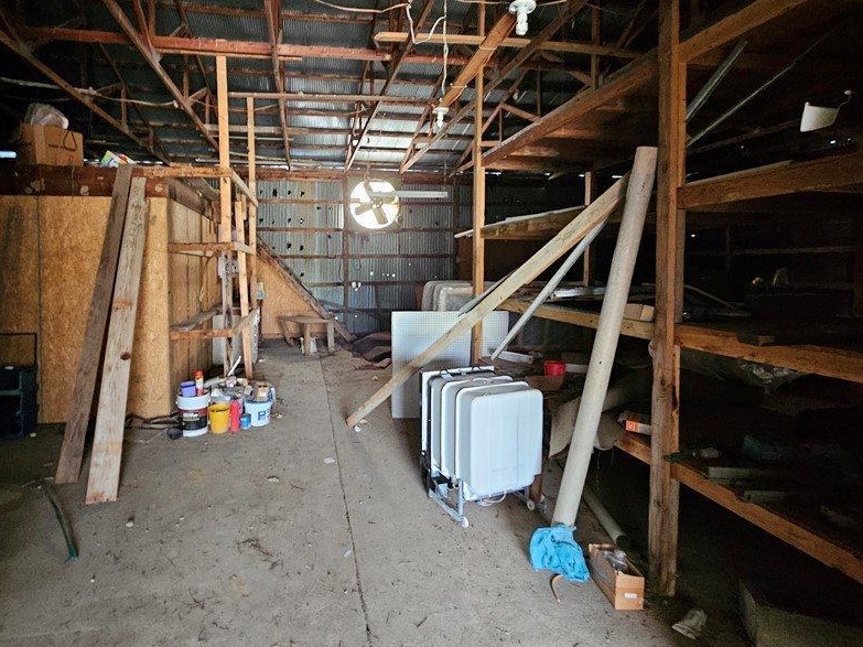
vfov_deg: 74.2
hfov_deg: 90.3
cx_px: 365
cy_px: 273
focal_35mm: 17
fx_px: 424
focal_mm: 2.2
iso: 1000
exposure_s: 1/24
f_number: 2.2
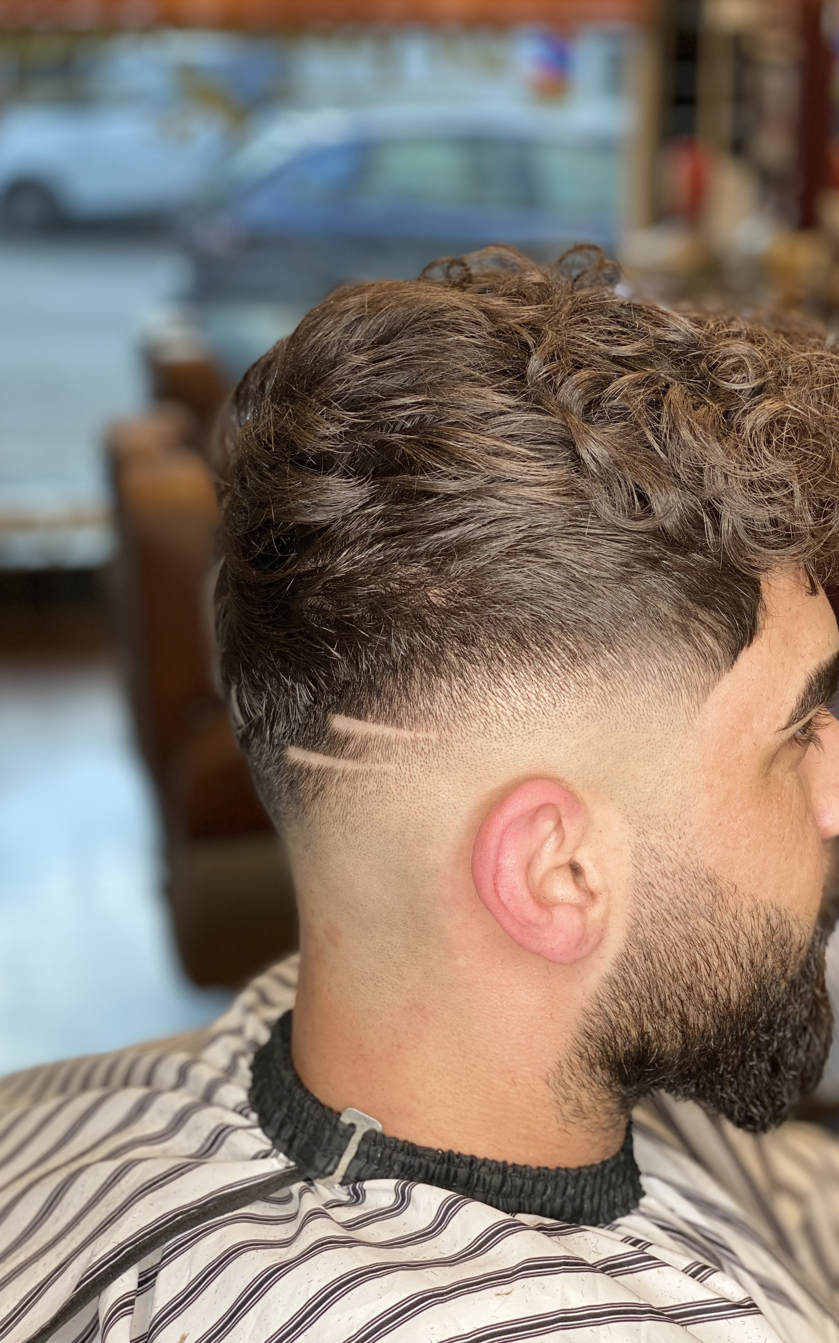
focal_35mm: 56
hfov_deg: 23.1
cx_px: 449
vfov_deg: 36.3
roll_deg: -0.3
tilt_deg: -17.5
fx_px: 2049
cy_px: 666
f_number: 2
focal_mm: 6
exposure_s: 1/100
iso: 64
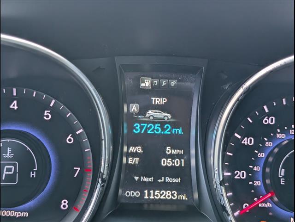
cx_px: 148
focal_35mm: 49
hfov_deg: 38.9
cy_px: 111
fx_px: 418
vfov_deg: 29.7
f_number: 1.68
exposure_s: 1/333
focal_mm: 6.9
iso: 492
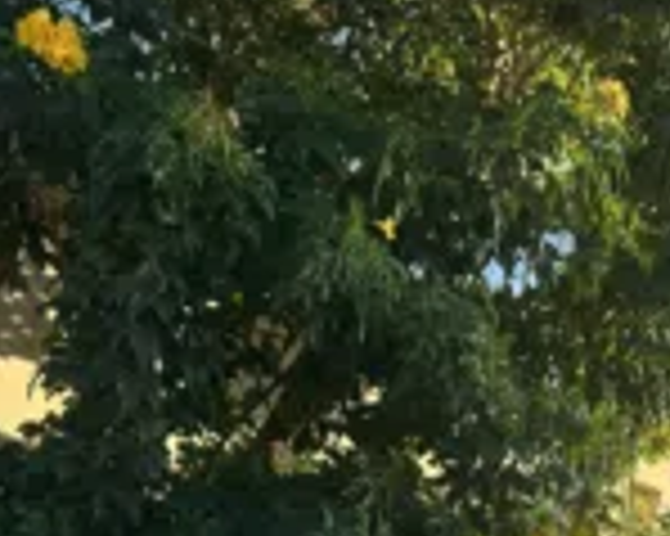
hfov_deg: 29.5
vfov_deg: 21.5
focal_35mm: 63
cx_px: 522
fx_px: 1248
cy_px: 725
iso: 80
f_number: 1.78
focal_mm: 6.86
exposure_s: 1/1453
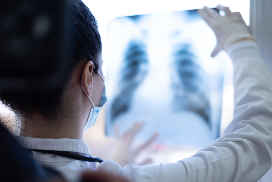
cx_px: 136
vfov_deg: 27.0
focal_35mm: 50
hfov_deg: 39.6
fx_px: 378
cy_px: 91
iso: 100
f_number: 1.8
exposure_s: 1/160
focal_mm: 50
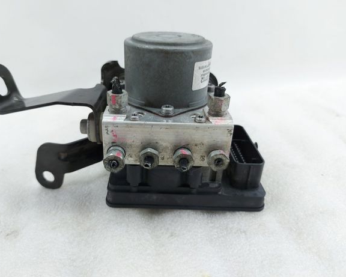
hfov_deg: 65.8
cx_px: 154
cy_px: 134
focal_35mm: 26
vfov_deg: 54.9
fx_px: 266
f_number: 1.8
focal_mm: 5.23
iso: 50
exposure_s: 1/50
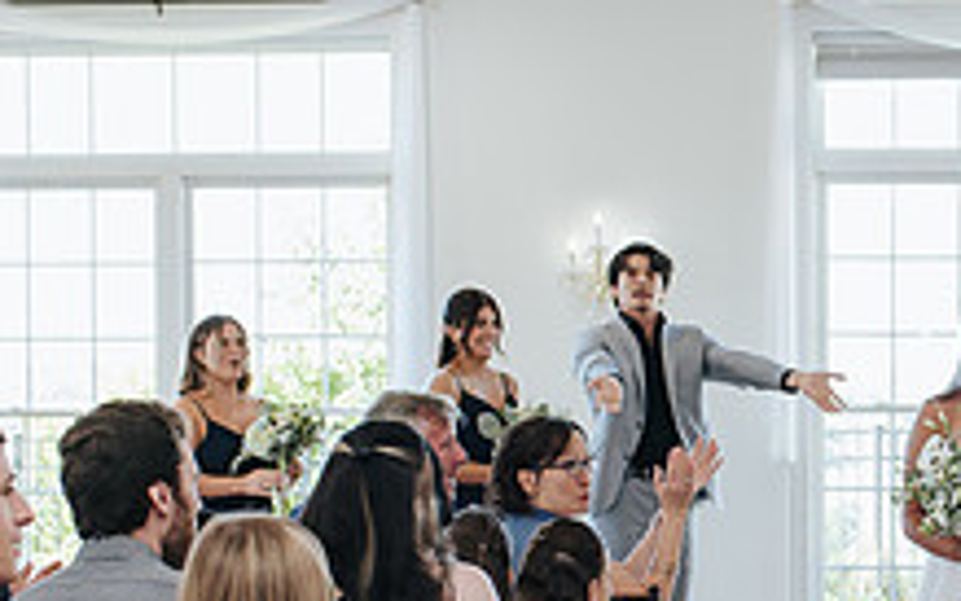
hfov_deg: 18.9
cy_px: 547
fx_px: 2829
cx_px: 913
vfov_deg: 12.0
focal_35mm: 108
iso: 800
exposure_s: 1/200
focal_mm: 35
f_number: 3.5
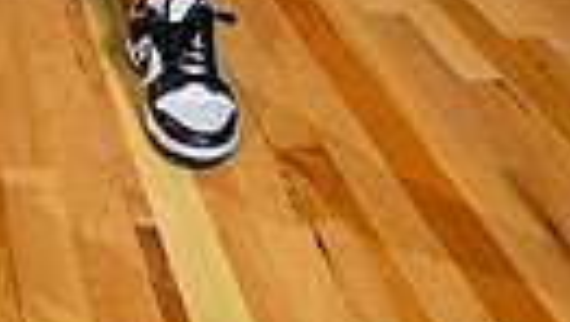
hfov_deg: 28.8
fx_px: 1089
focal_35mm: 72
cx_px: 126
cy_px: -583
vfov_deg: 11.6
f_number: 5.6
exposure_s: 1/250
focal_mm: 20
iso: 200
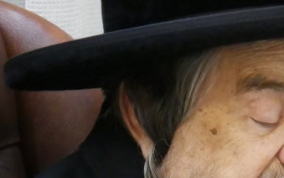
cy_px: 210
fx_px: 5372
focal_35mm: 694
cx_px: 281
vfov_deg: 1.9
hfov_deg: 3.0
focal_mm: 60.3
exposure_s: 1/80
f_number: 5.9
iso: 1600
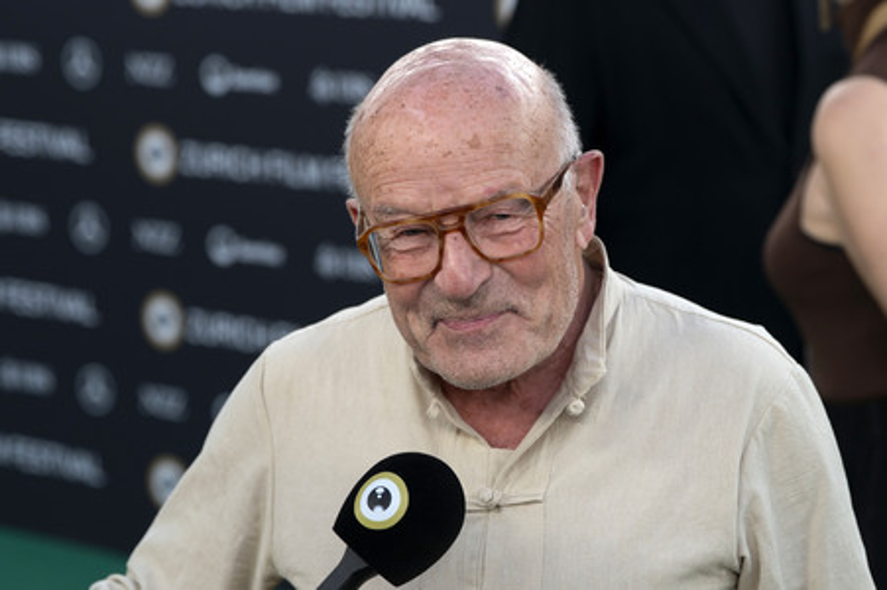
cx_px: 464
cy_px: 228
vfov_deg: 11.1
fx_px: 3031
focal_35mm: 123
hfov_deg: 16.6
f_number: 4.5
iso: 400
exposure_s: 1/200
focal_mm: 95
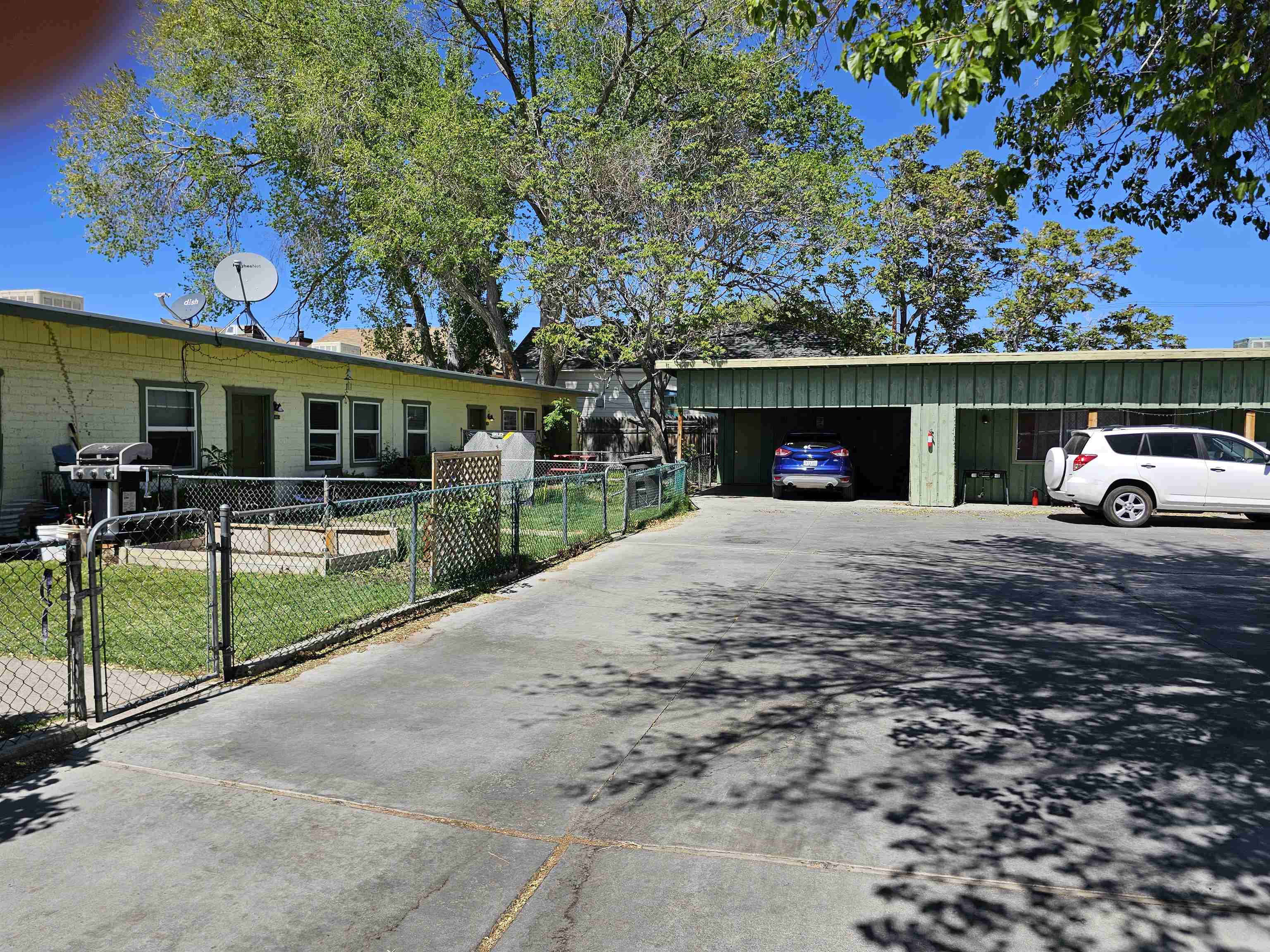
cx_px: 635
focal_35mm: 23
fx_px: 844
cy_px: 476
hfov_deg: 73.9
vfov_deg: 58.9
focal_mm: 6.3
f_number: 1.7
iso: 10
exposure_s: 1/779
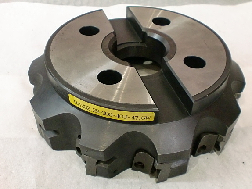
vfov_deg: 36.8
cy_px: 102
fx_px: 284
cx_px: 140
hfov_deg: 47.8
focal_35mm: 39
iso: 400
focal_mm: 6.3
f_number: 3.1
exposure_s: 1/60
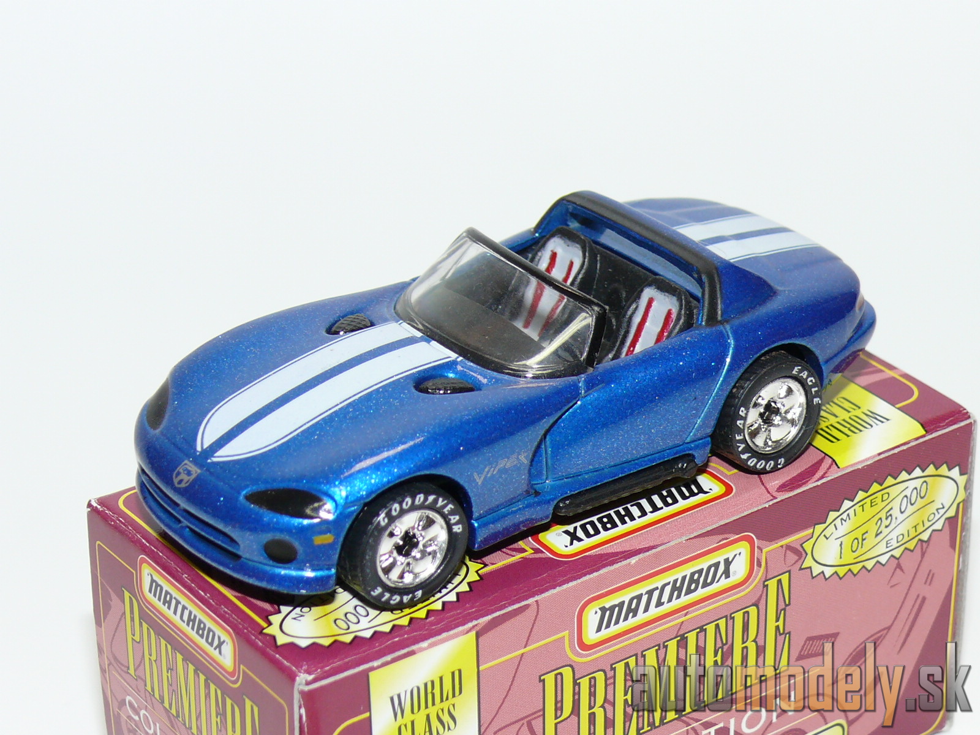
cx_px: 490
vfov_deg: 14.1
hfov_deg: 18.7
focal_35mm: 105
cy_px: 368
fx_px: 2973
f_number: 4
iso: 100
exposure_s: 1/30
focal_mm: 13.7
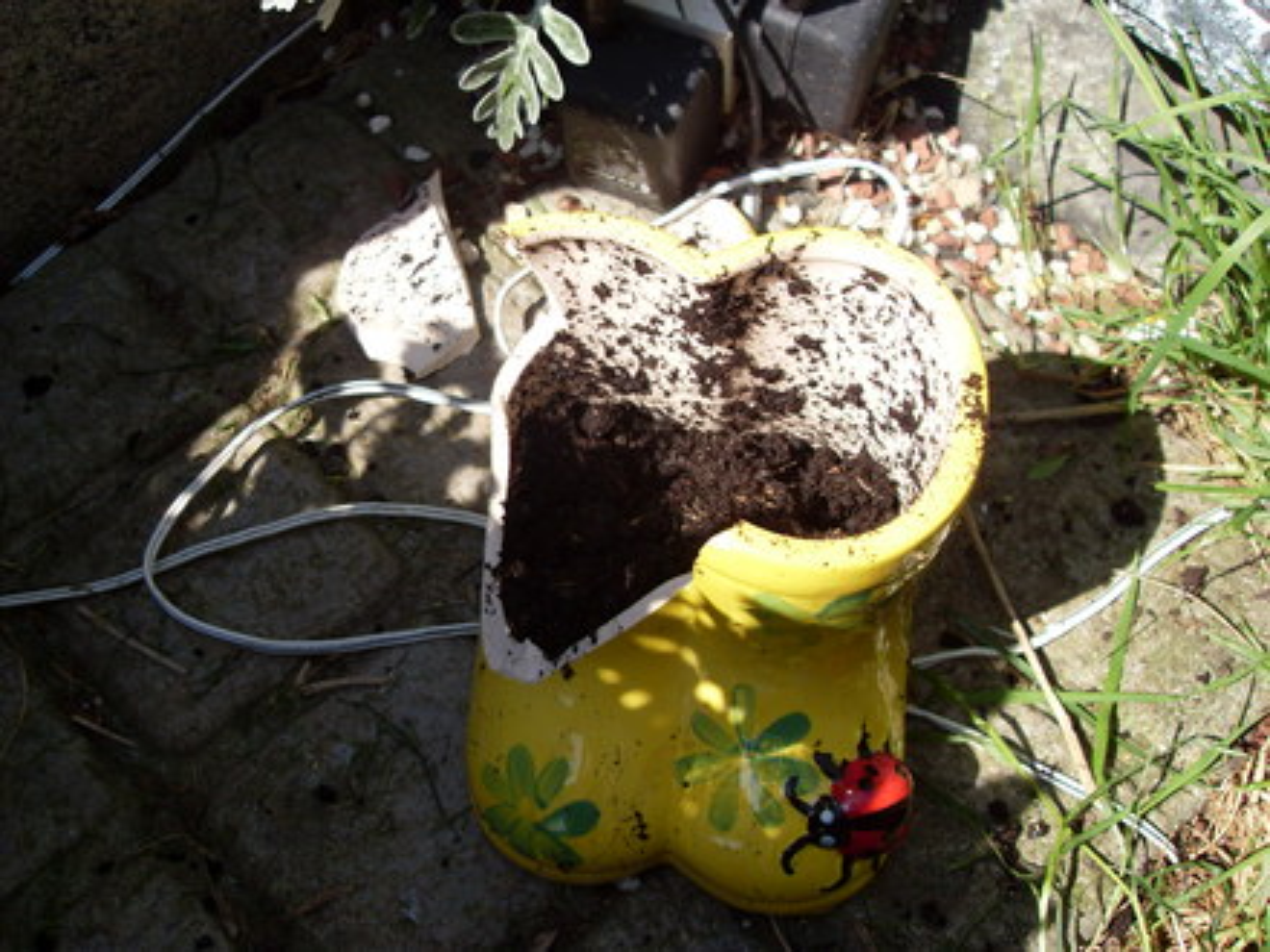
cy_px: 476
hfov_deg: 52.6
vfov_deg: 40.7
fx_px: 1284
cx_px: 635
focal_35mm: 35
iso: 80
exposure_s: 1/125
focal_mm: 6.3
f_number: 7
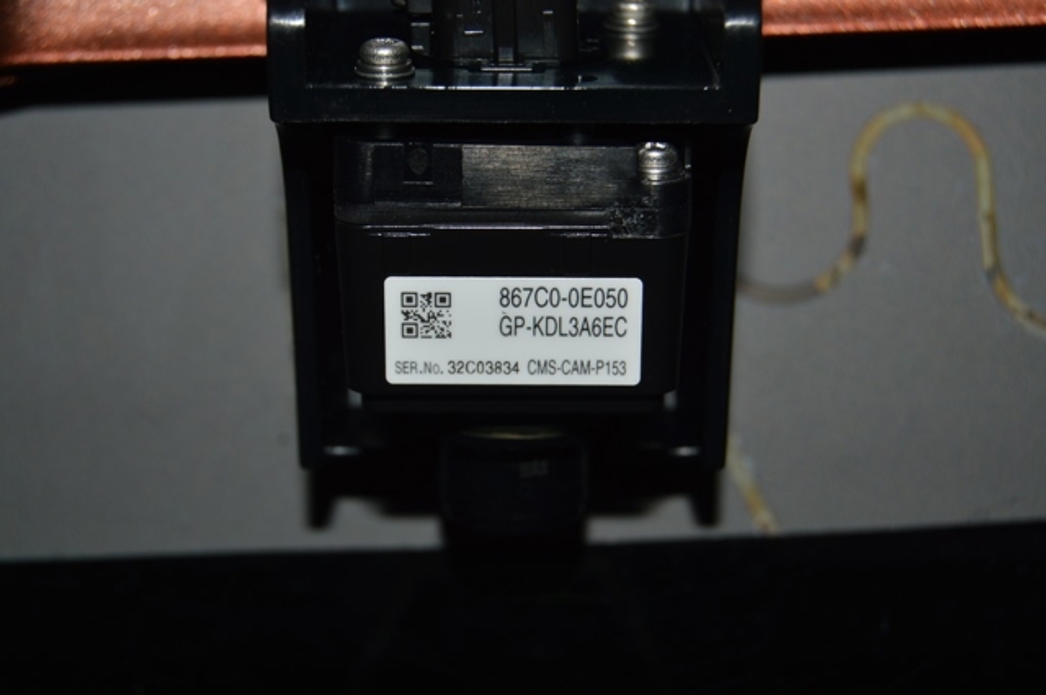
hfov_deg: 24.6
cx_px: 523
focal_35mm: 82
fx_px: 2394
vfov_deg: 16.5
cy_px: 348
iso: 100
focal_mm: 55
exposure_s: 1/60
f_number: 8
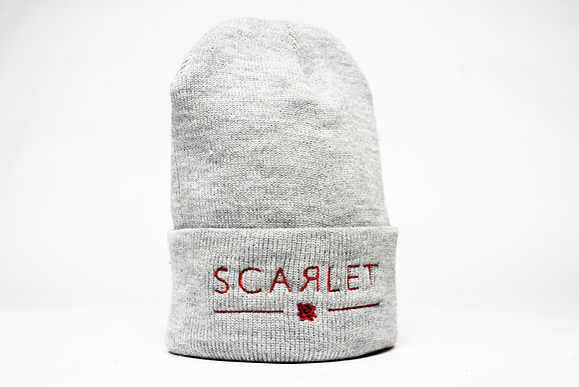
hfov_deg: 54.4
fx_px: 563
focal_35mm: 35
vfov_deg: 37.9
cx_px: 290
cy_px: 194
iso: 100
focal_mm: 35
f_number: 7.1
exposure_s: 1/160
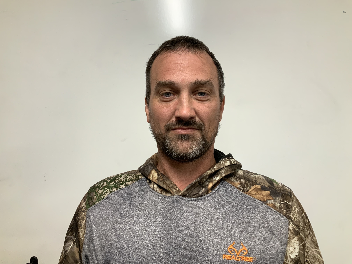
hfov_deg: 61.7
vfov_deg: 48.2
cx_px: 176
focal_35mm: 29
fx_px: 295
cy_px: 132
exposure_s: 1/60
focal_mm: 3
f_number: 1.8
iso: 100
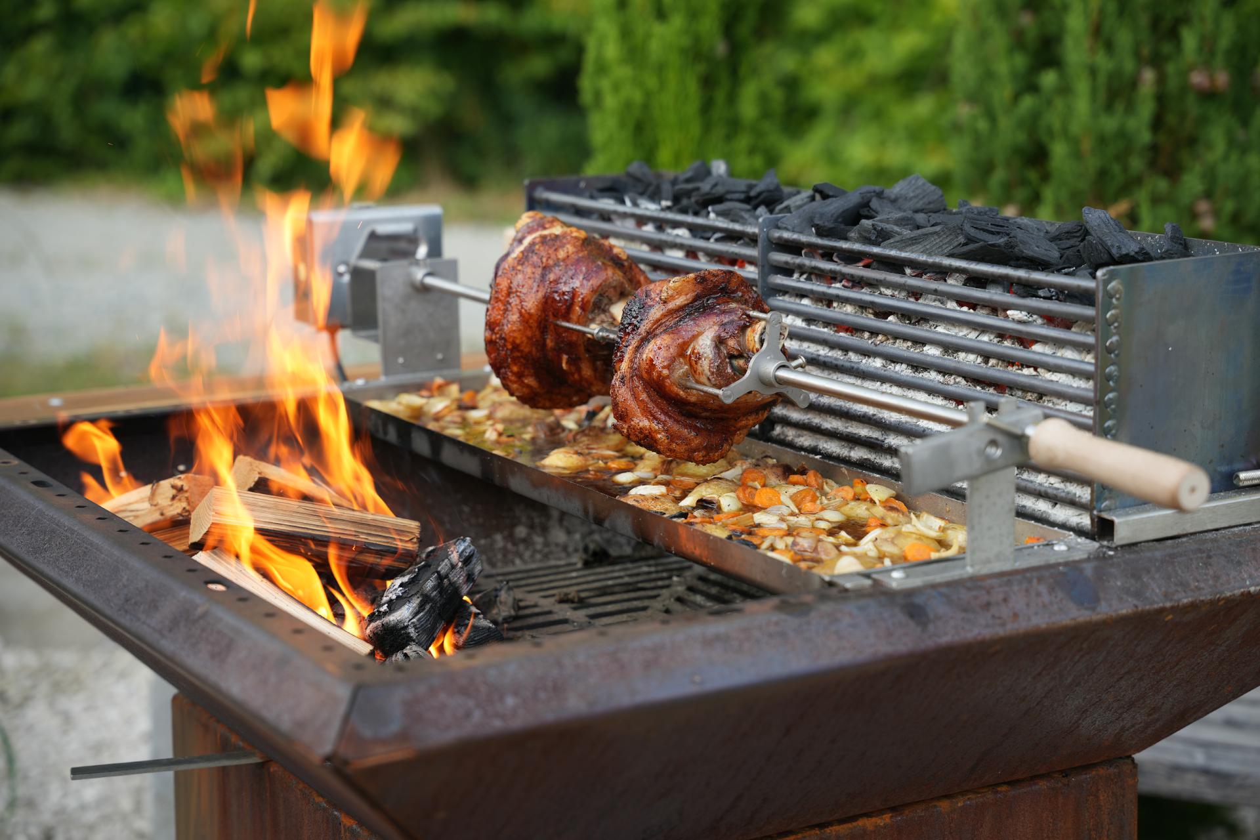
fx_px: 2450
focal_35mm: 70
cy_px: 420
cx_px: 630
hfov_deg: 28.8
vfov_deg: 19.5
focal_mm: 70
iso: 100
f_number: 3.5
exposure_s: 1/125
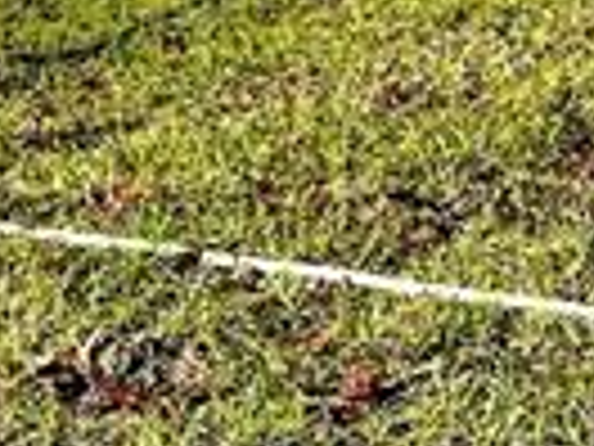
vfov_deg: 7.5
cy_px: -590
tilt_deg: +1.9
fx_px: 3192
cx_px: 328
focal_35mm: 186
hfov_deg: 10.6
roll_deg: -0.1
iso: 80
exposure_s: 1/5000
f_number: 1.78
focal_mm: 6.86
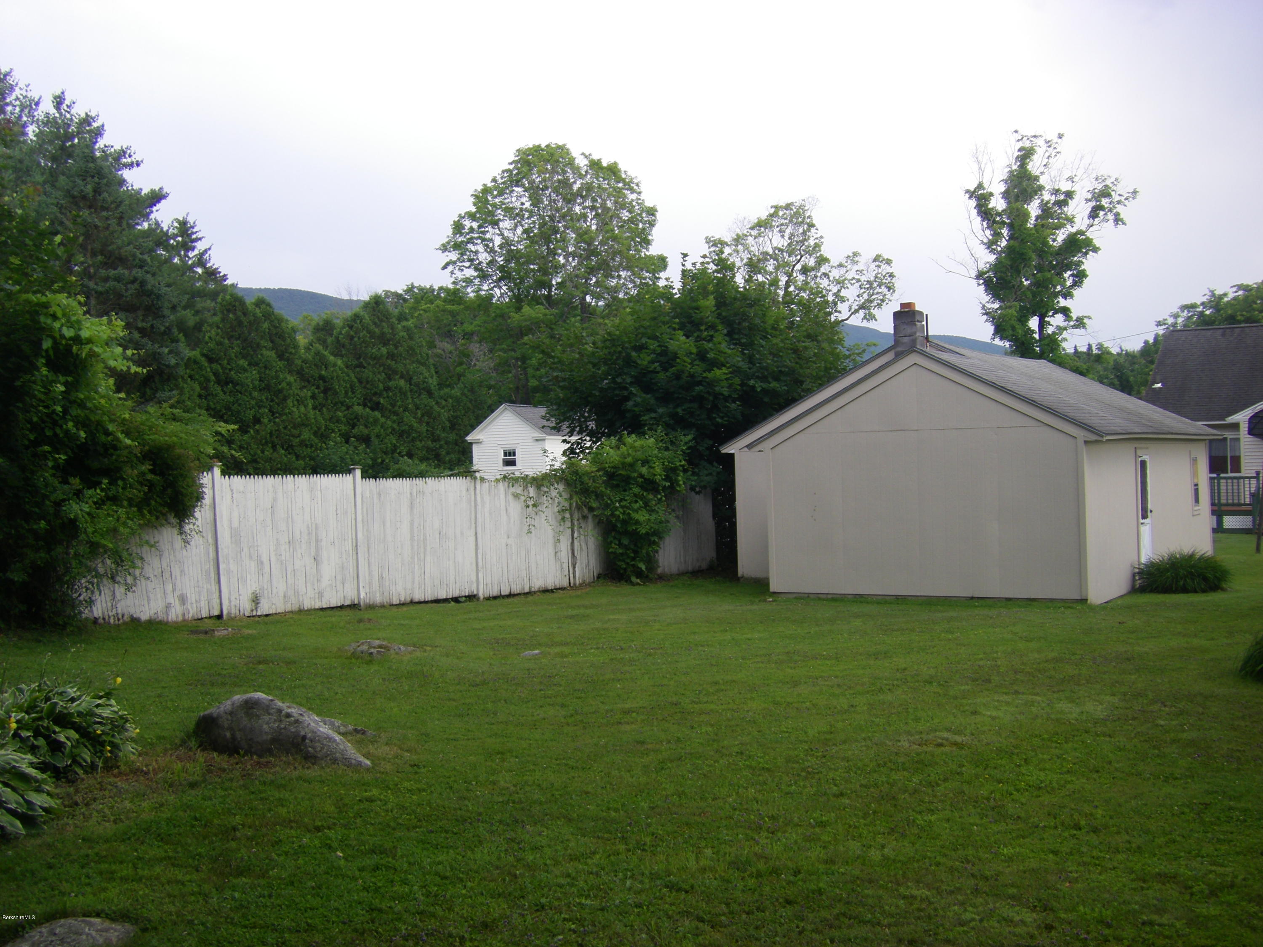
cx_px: 632
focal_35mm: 38
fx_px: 1386
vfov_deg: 37.7
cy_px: 474
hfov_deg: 49.0
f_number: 3.5
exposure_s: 1/80
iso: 64
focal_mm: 6.3
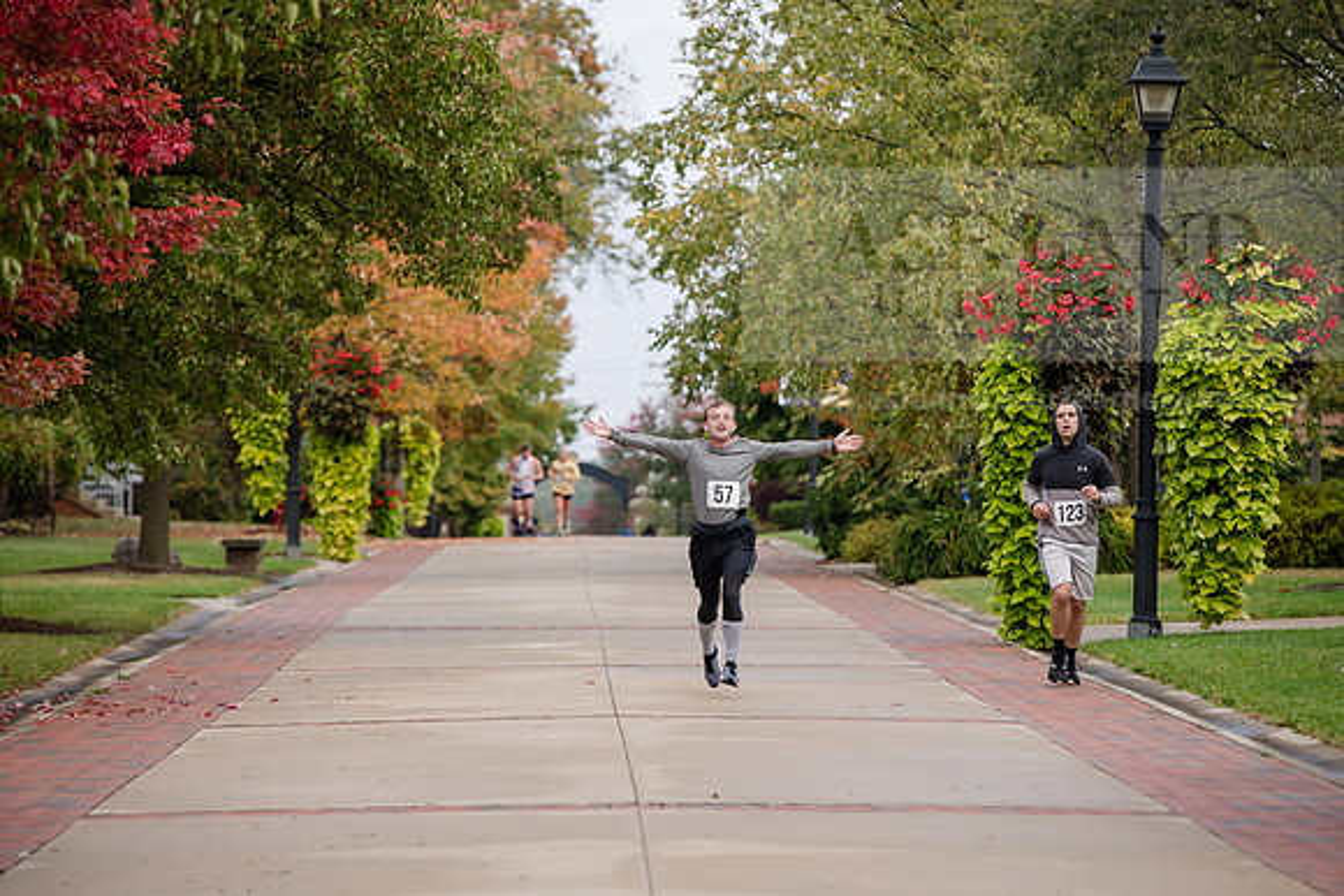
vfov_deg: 7.4
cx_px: 672
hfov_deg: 11.1
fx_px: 6908
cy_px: 448
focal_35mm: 185
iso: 500
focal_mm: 185
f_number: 5
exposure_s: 1/500
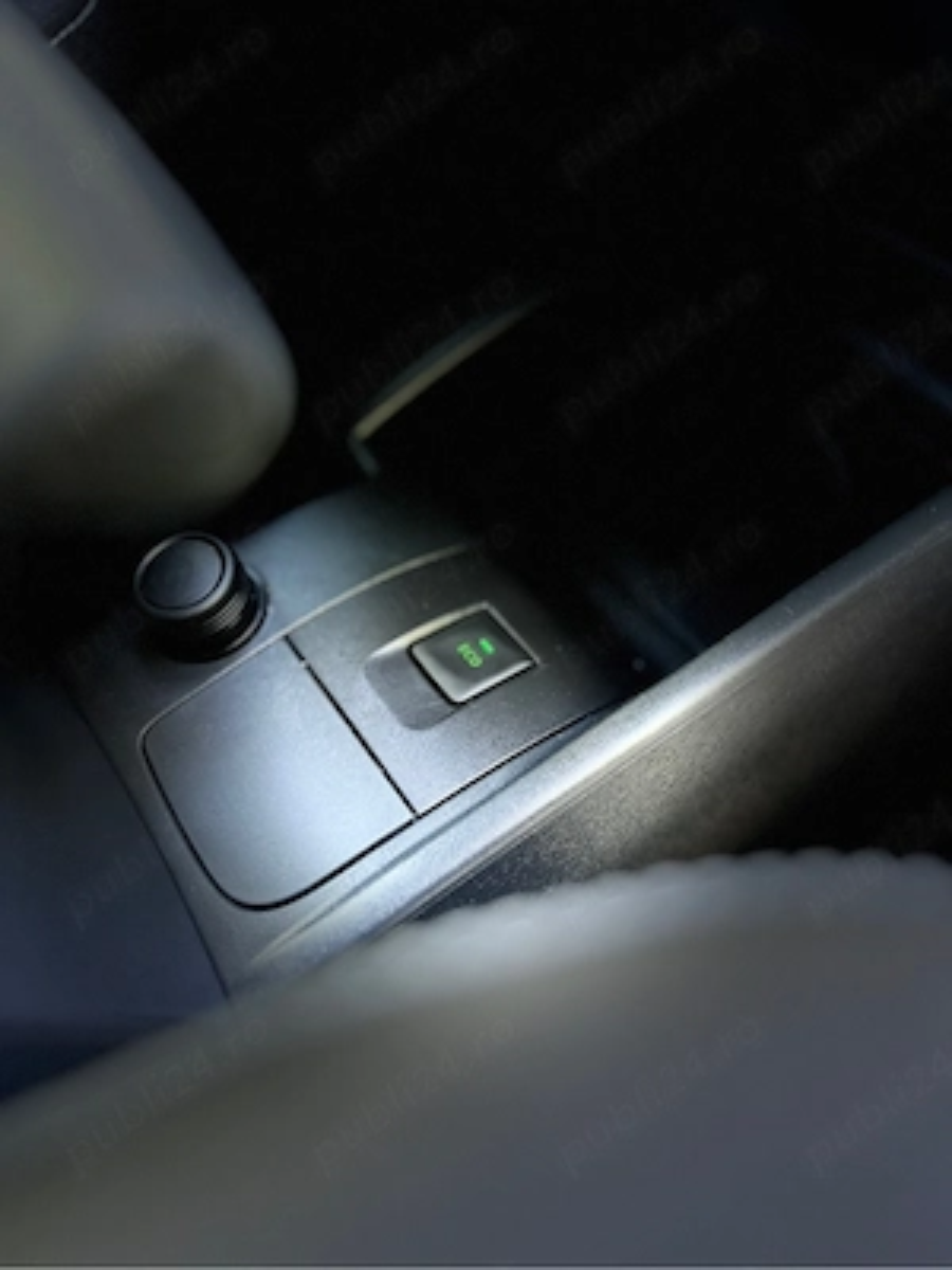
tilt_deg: -60.2
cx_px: 476
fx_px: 953
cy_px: 635
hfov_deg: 53.1
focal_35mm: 26
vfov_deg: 67.3
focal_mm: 5.1
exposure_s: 1/40
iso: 640
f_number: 1.6
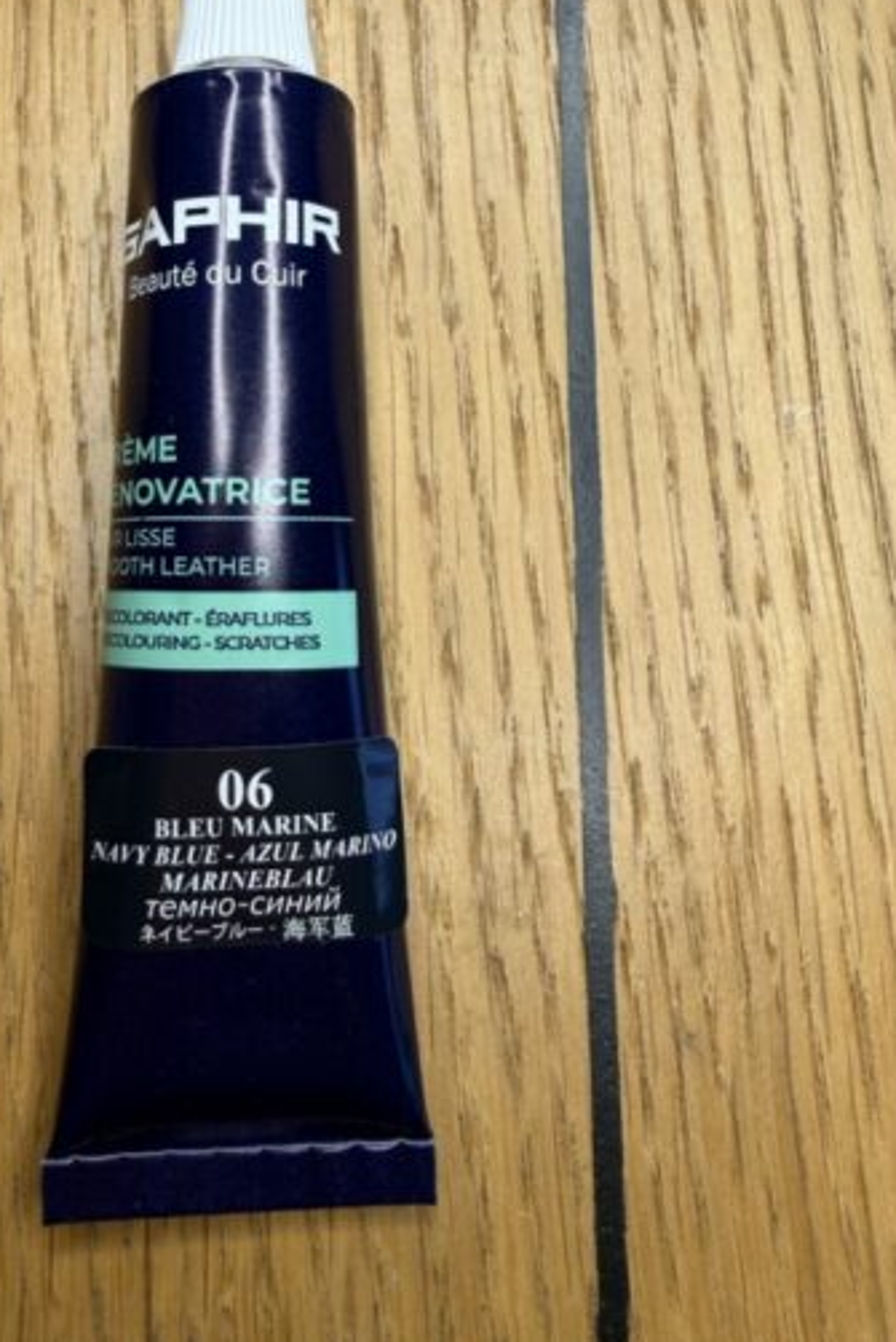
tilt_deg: -77.9
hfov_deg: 41.7
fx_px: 1156
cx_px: 289
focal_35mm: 31
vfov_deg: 60.3
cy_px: 671
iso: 64
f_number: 2.2
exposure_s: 1/100
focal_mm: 2.22
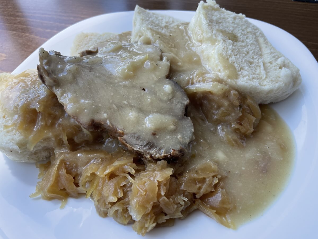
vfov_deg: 53.1
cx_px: 159
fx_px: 239
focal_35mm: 26
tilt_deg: -49.5
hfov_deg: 67.3
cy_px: 120
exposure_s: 1/121
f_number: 1.6
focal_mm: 4.2
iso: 50
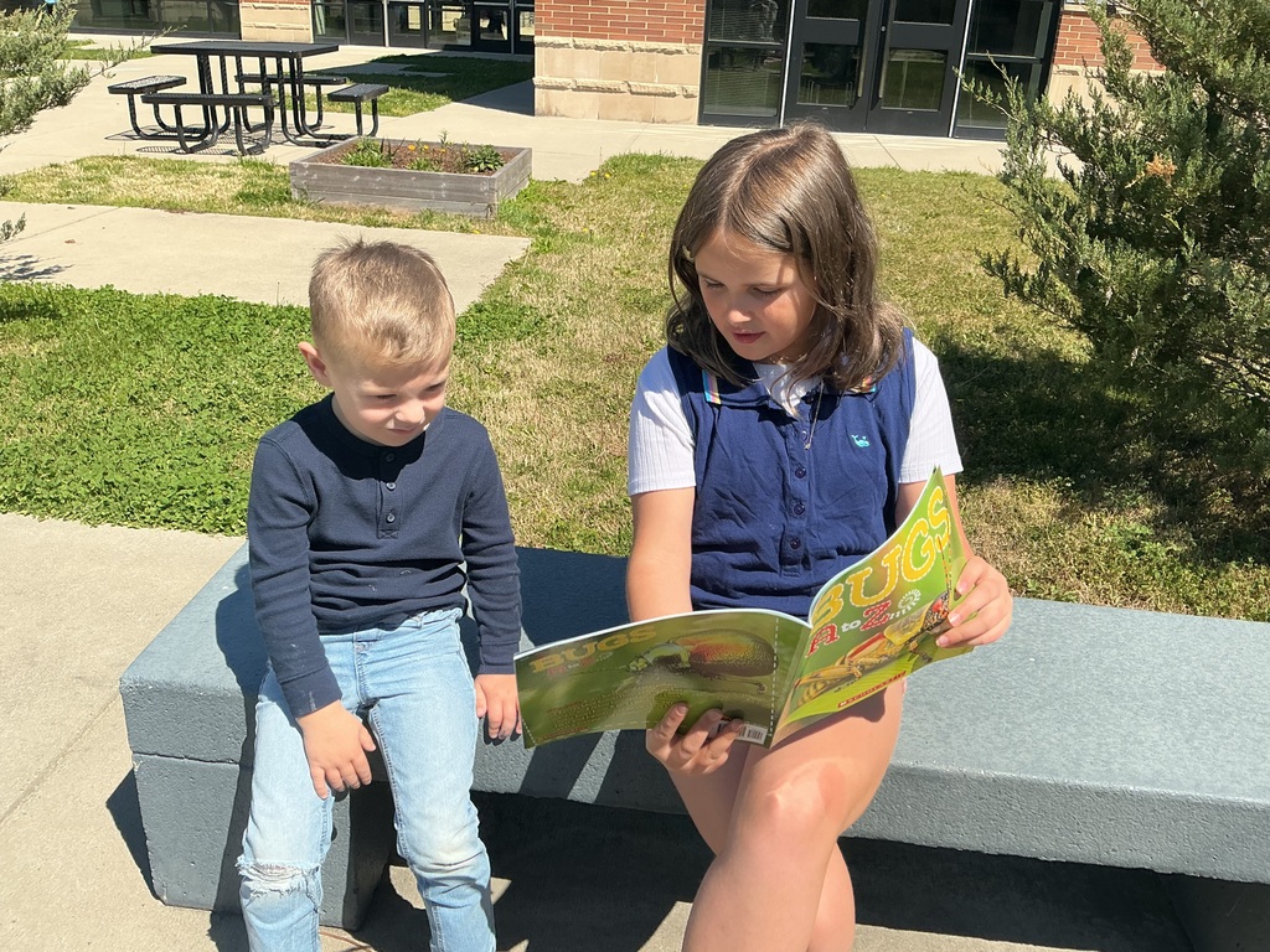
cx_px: 635
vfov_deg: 48.2
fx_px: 1064
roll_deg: -3.8
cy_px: 476
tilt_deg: -25.0
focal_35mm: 29
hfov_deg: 61.7
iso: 25
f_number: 1.8
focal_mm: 3
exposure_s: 1/1626
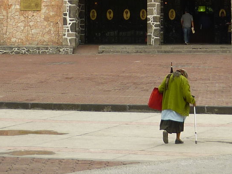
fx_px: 1005
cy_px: -57
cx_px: 198
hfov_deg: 13.1
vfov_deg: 9.7
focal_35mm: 150
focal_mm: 6.9
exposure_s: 1/800
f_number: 3
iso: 80
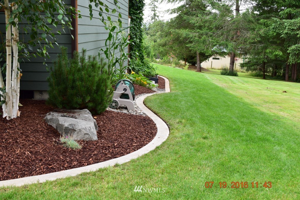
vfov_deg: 30.9
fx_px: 363
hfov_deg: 45.0
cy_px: 100
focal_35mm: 44
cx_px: 150
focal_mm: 29
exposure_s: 1/60
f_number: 8
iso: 400
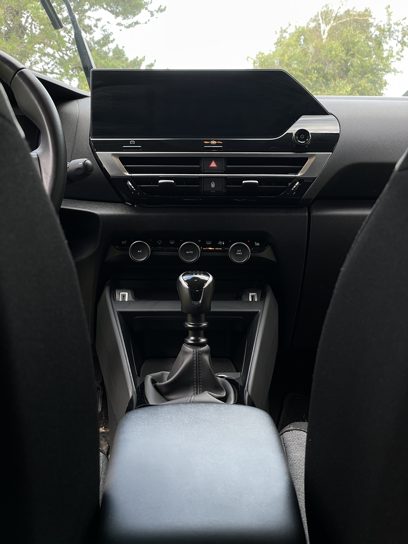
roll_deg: +1.3
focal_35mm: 52
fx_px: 817
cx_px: 204
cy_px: 272
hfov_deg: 28.0
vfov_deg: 36.8
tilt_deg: -7.5
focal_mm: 6
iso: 80
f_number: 2
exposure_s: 1/99
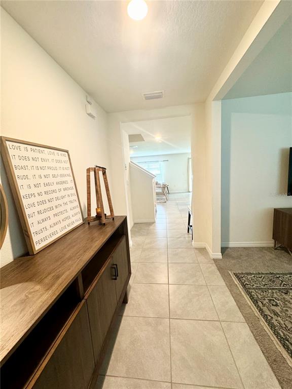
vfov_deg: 102.1
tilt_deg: -8.6
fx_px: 157
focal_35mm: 14
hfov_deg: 85.7
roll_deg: +4.8
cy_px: 194
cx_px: 146
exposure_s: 1/60
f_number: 2.2
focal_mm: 2.22
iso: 250
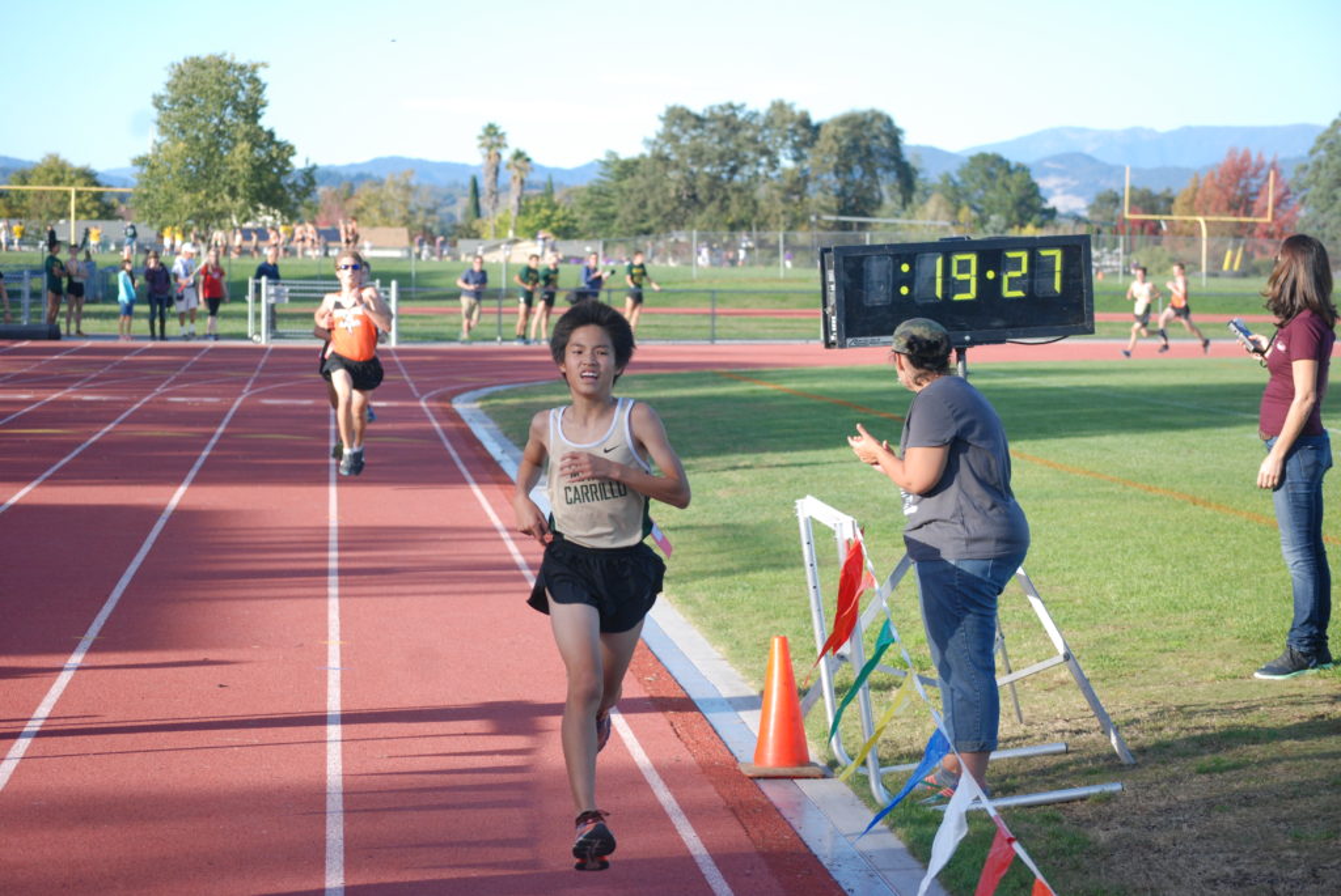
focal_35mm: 102
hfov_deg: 20.0
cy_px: 448
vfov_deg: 13.5
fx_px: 3803
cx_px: 670
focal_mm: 68
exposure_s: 1/640
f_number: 6.3
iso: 400
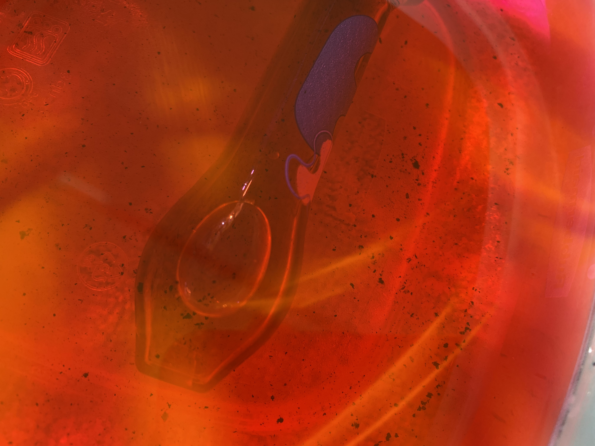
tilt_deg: -70.3
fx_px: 447
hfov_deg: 67.3
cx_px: 298
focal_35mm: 26
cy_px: 223
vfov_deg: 53.1
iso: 64
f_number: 1.8
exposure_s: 1/122
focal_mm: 4.25
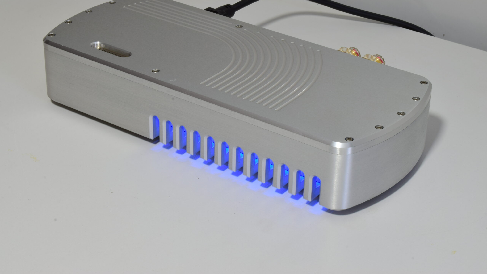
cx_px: 244
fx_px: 1059
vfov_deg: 14.7
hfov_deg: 25.9
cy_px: 115
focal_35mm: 82
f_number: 25
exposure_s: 2
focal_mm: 52
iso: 100
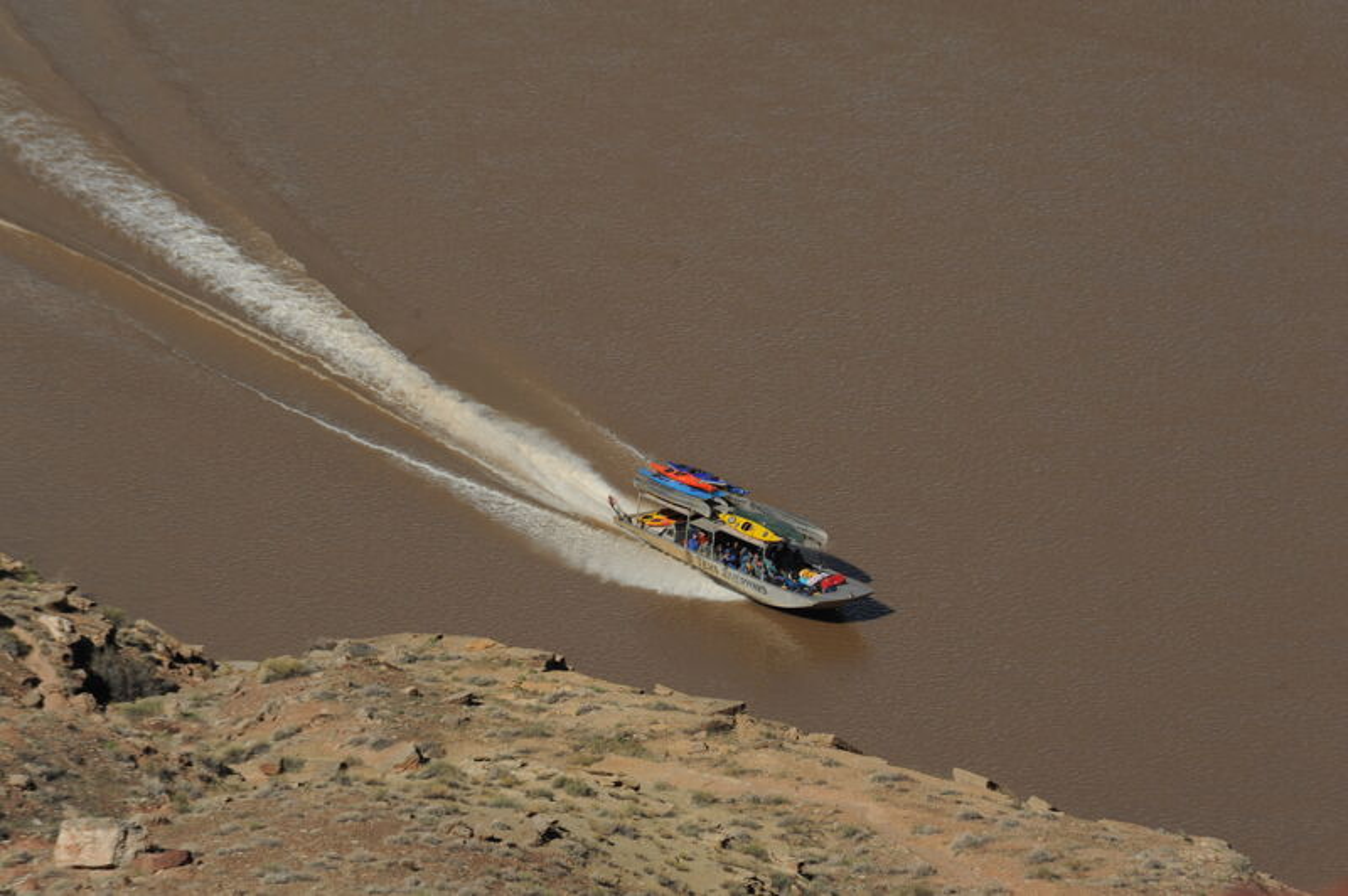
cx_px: 674
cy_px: 448
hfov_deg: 6.9
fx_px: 11224
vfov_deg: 4.6
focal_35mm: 300
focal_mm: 300
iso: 200
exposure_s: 1/500
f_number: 11
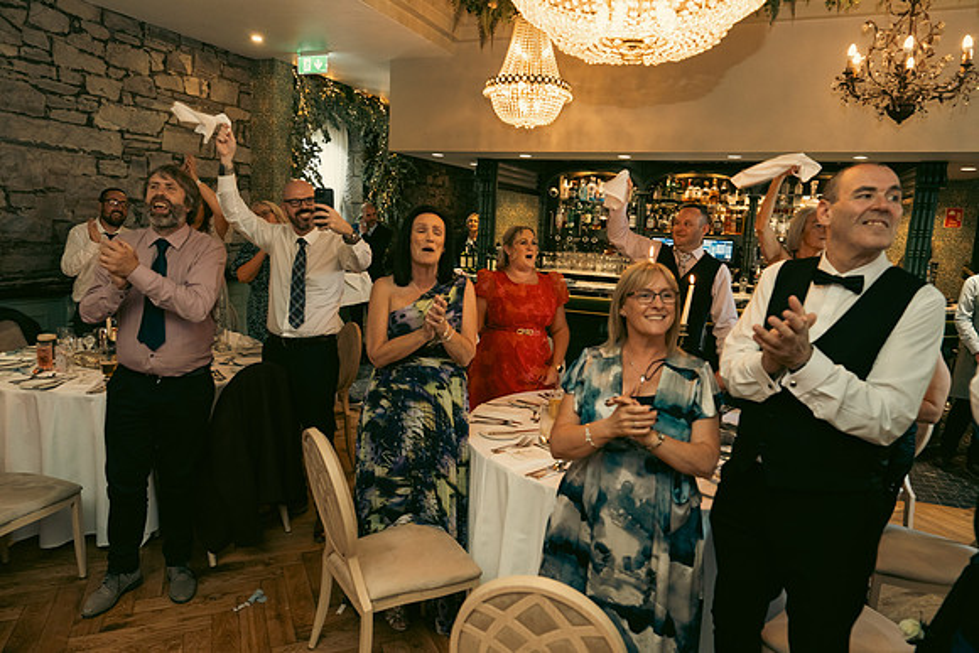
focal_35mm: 24
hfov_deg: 73.7
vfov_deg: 53.2
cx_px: 490
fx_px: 653
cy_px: 326
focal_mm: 24
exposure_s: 1/160
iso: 2500
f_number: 3.5
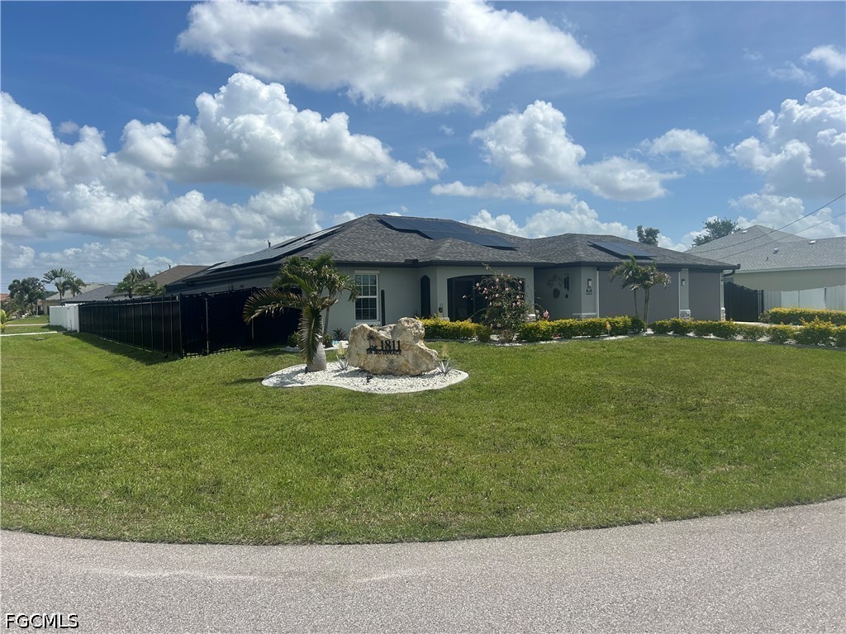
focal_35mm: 26
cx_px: 423
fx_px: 635
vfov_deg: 53.1
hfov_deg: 67.3
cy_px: 317
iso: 50
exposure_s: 1/6993
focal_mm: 5.7
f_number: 1.5
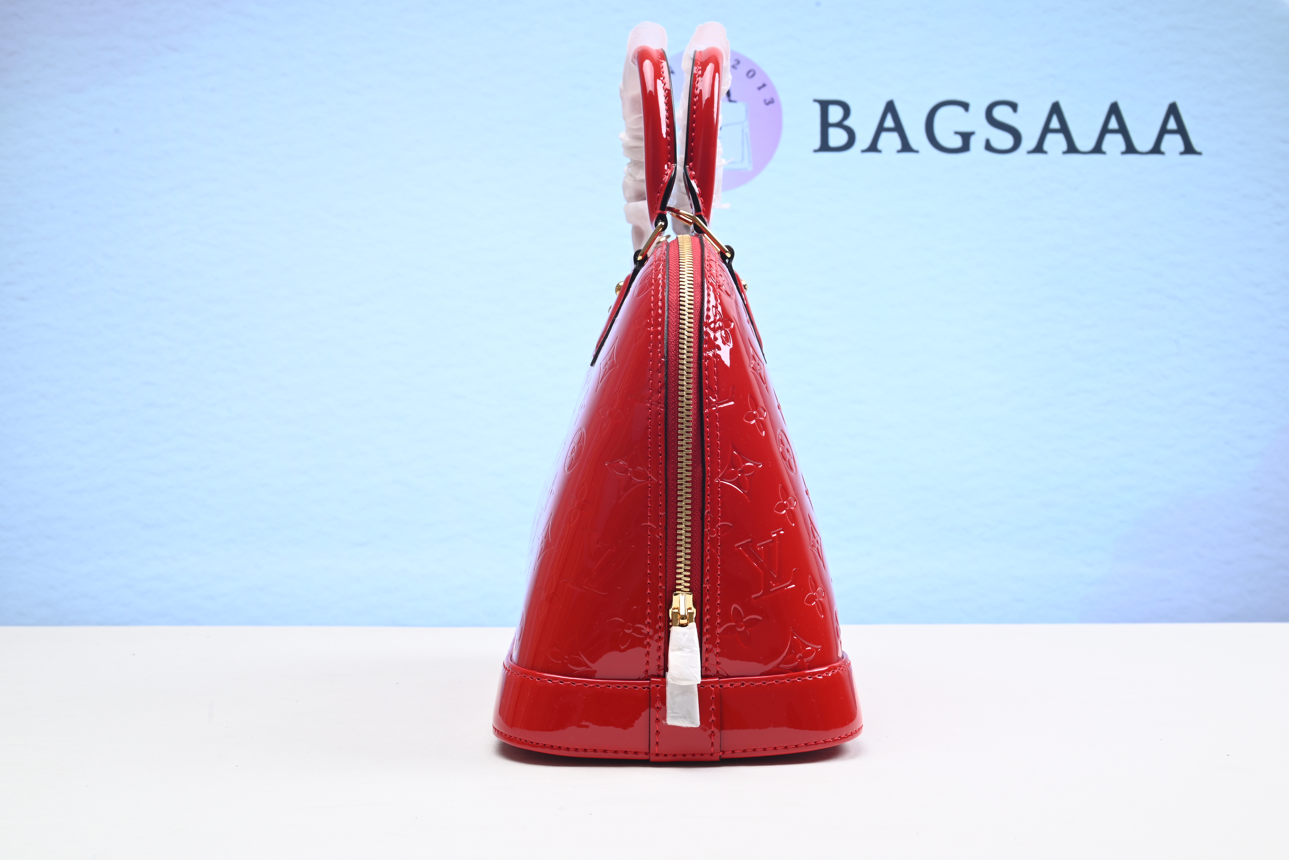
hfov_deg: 50.7
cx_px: 644
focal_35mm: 38
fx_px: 1361
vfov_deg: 35.1
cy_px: 430
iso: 100
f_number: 16
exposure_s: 1/2
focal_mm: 38
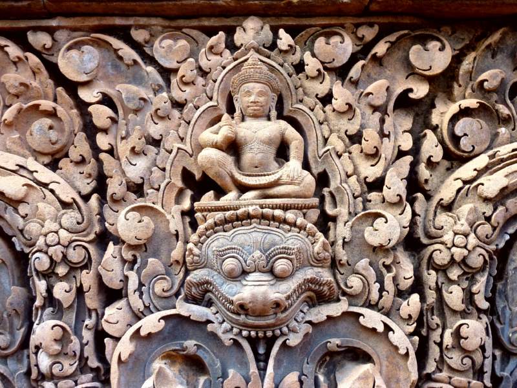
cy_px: 194
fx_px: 777
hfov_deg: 36.8
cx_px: 258
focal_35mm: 52
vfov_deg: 28.0
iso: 200
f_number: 3.8
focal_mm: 8.5
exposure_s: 1/40
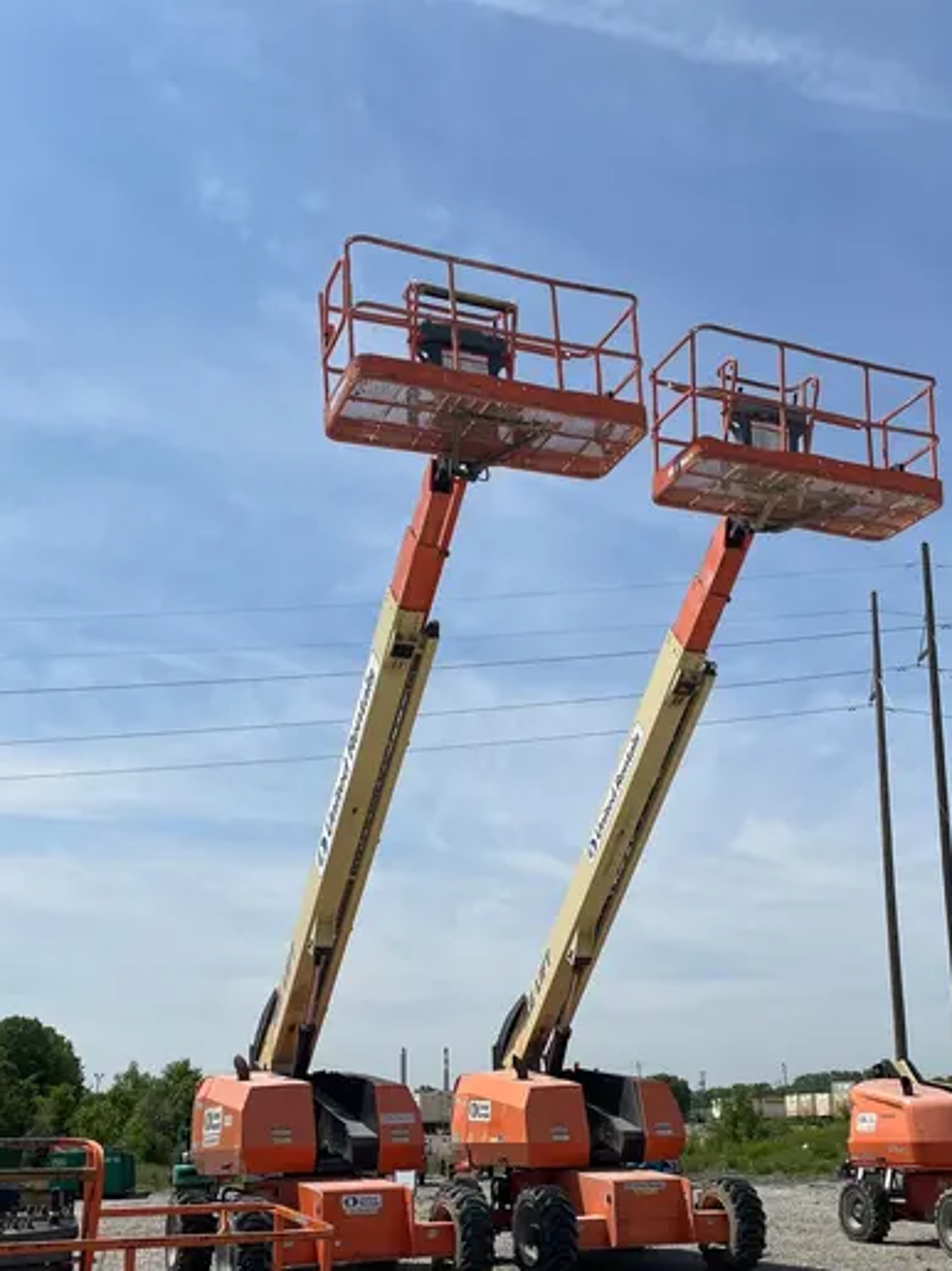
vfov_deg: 48.8
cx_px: 459
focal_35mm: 37
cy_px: 902
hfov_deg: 38.6
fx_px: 1357
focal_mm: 4.2
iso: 50
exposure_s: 1/9804
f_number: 1.6
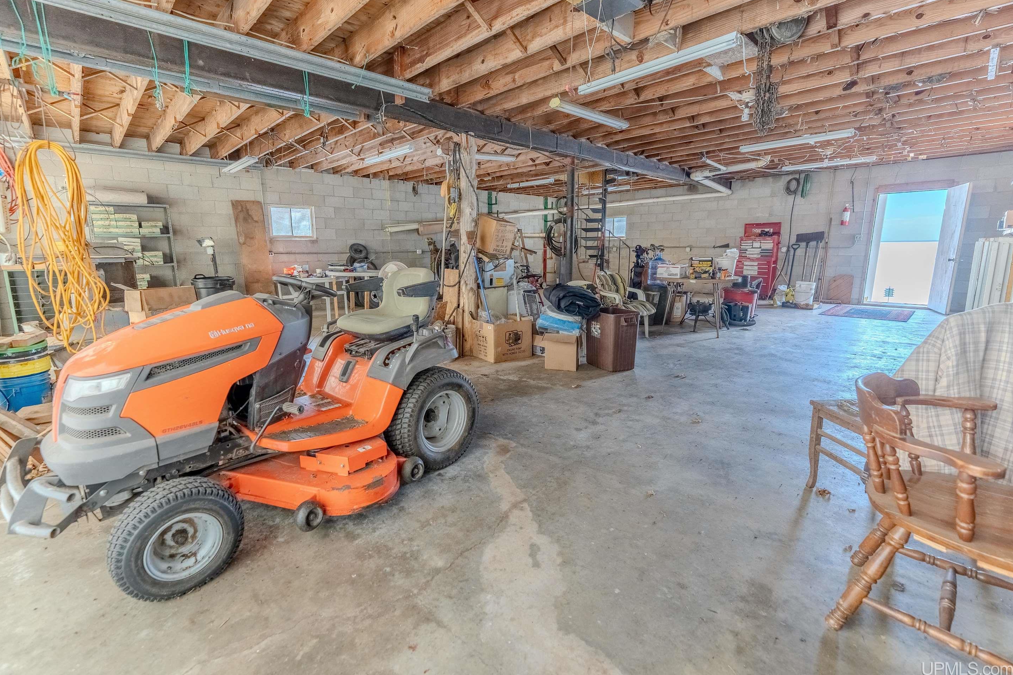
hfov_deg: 100.3
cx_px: 477
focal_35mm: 15
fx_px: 422
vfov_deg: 77.3
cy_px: 325
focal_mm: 14
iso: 1600
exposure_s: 1/6400
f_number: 3.5
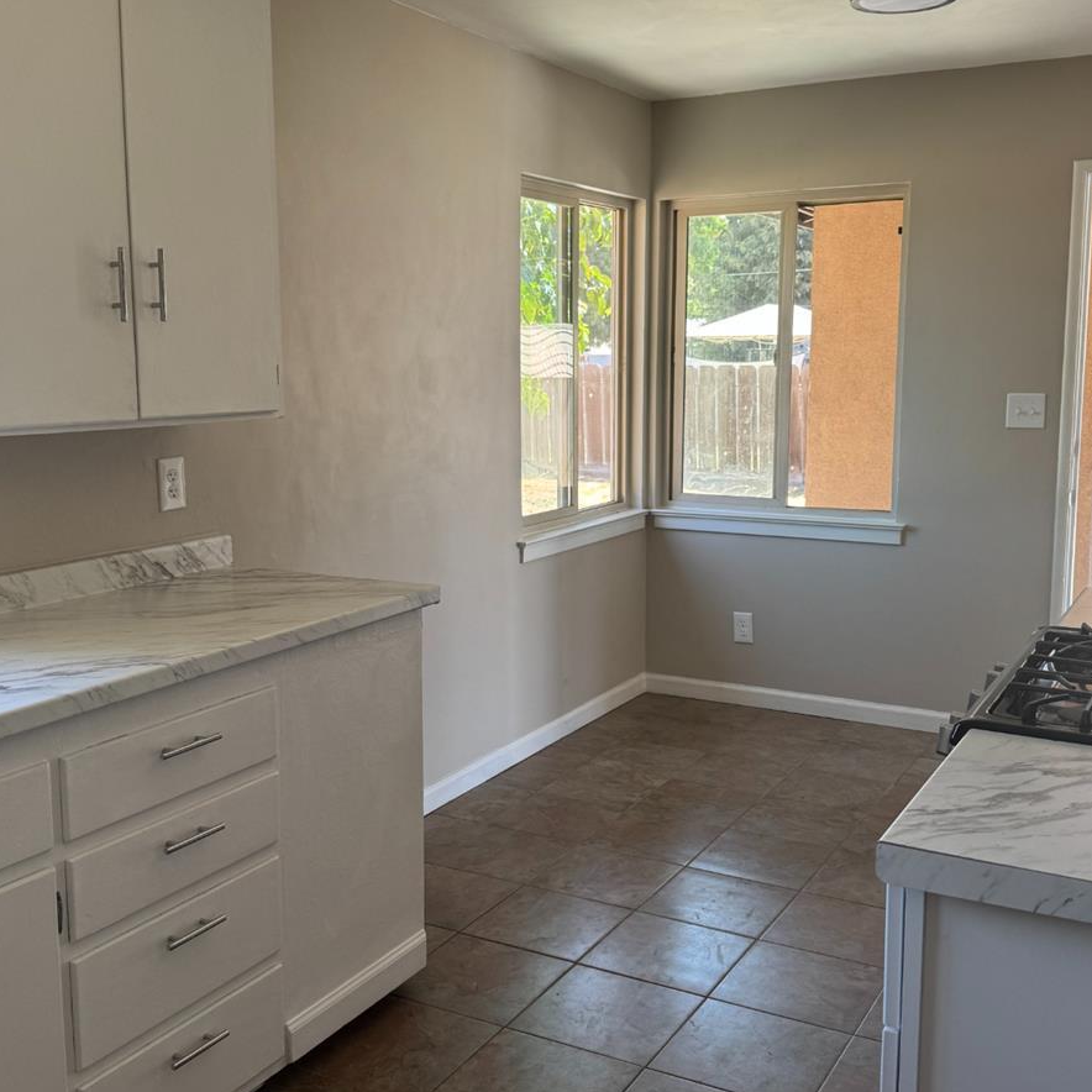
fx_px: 1285
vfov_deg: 46.0
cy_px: 510
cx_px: 550
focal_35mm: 36
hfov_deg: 46.0
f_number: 1.78
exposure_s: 1/121
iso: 100
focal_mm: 6.76
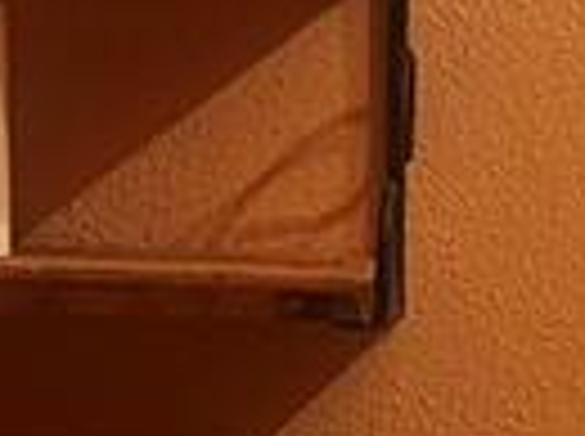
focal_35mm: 205
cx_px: 1616
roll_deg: -1.2
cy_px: 387
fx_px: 3458
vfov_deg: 7.2
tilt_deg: -4.9
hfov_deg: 8.4
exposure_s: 1/60
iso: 400
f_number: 1.5
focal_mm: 5.7
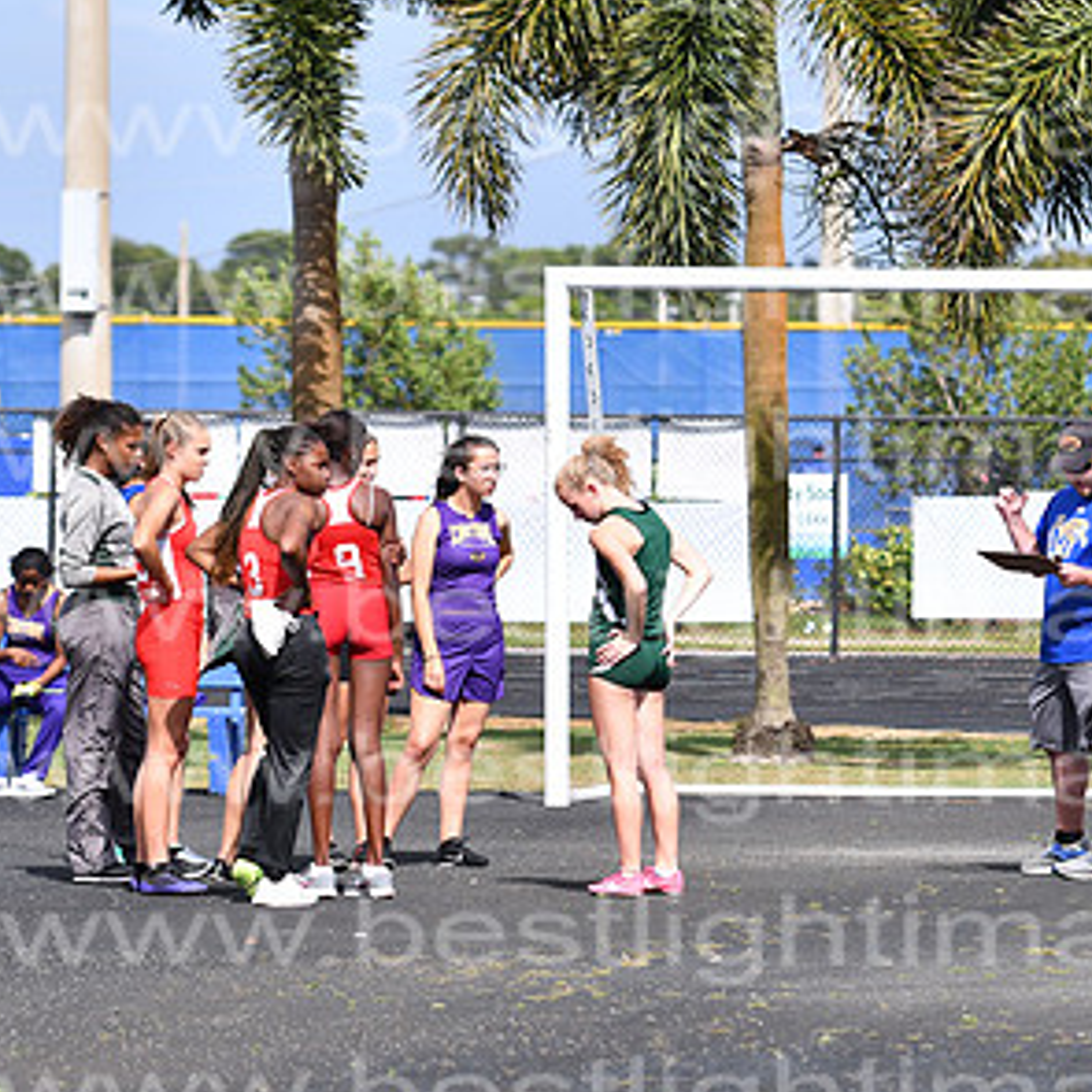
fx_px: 9851
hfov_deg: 6.3
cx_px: 837
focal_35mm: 276
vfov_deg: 6.3
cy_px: 535
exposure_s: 1/3200
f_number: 4
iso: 200
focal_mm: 110
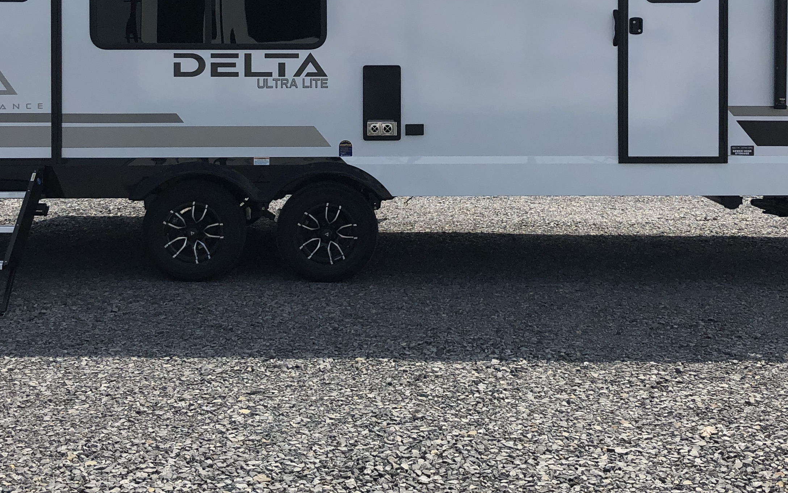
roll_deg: -1.0
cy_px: 70
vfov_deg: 23.1
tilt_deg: -2.4
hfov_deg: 36.9
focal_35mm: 55
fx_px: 1181
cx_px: 382
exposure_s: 1/4000
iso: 20
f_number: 1.8
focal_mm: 3.99
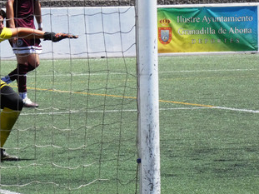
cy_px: 57
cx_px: 14
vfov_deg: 3.9
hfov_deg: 5.3
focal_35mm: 377
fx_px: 2820
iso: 250
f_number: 5.5
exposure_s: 1/1000
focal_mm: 32.7
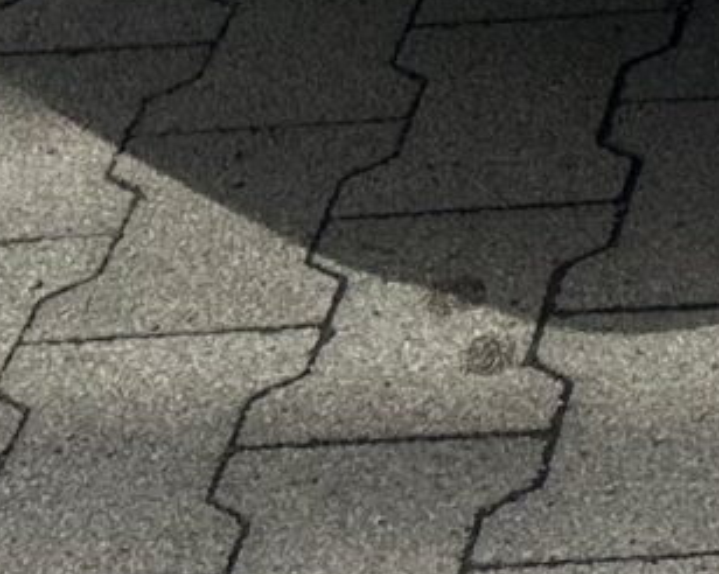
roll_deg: +2.0
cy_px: -1451
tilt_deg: -11.9
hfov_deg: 9.3
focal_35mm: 195
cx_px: 1461
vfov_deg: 6.7
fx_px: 4147
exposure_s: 1/4545
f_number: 1.78
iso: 80
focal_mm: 6.86
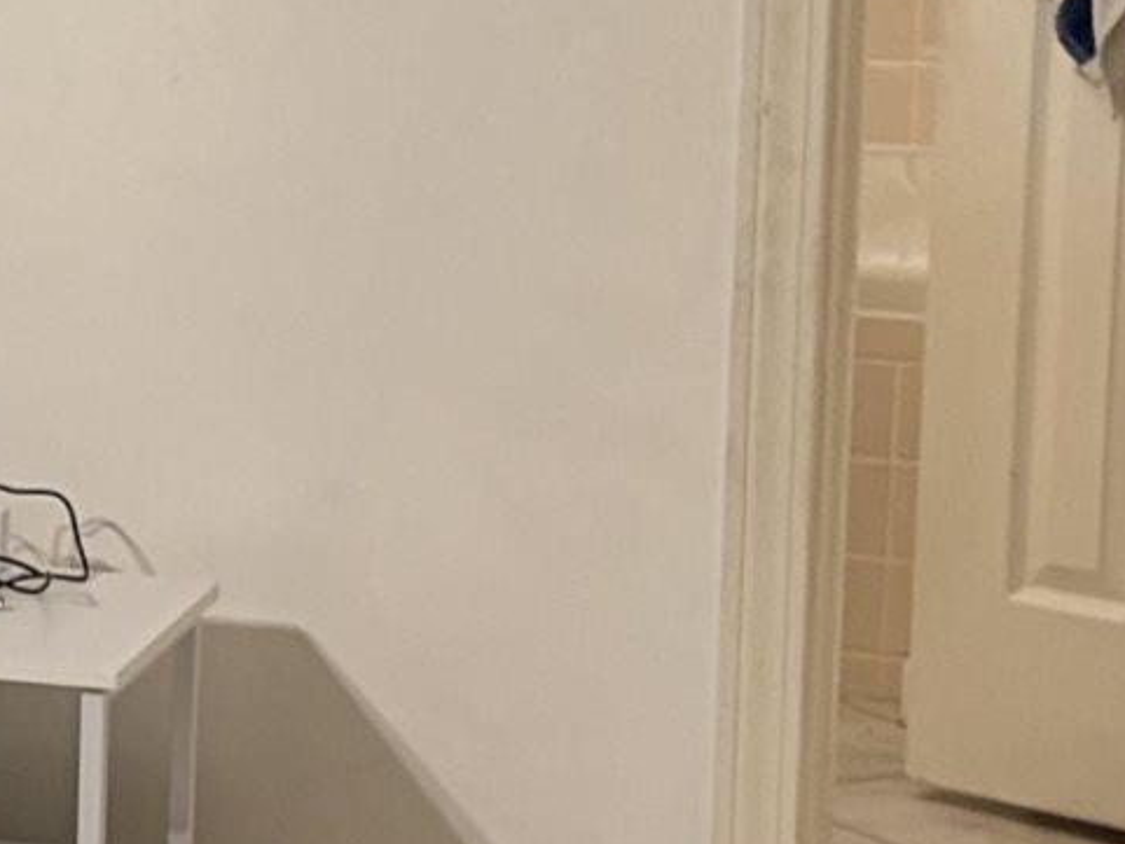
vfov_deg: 8.9
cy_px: 386
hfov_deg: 11.1
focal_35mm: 166
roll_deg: +0.2
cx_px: -851
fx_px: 5396
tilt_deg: -11.0
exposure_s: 1/60
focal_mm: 5.96
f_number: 1.6
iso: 200
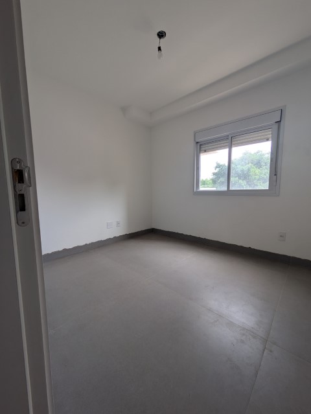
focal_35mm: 14
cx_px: 156
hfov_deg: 85.7
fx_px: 168
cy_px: 207
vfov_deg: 102.0
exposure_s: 1/186
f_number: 2.2
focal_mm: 1.83
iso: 51
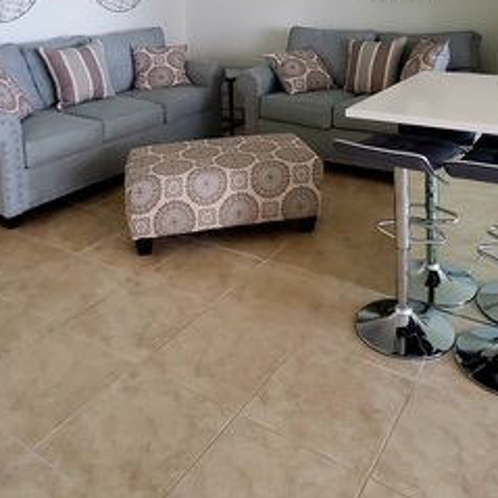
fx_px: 521
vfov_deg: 47.2
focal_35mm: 32
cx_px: 247
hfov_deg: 51.1
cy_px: 73
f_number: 2.2
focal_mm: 1.8
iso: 250
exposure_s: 1/50
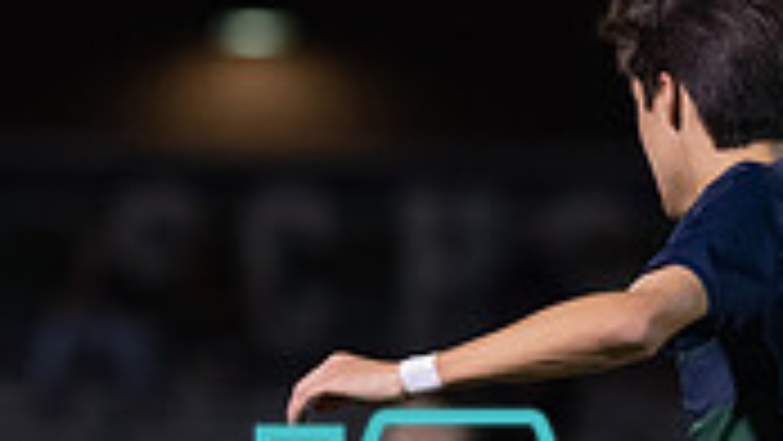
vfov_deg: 1.7
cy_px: 453
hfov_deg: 3.0
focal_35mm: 716
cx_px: 499
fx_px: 14870
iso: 1250
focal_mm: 135
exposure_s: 1/1250
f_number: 1.8
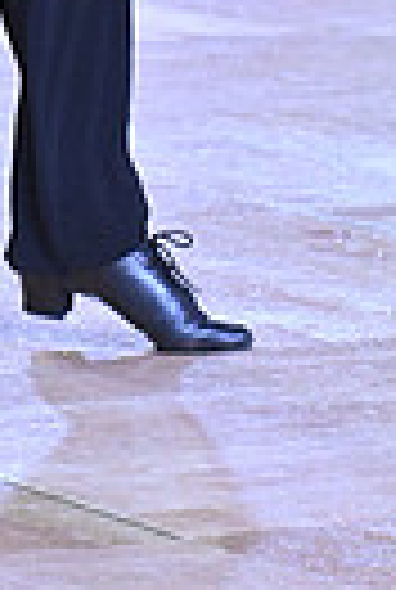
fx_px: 7386
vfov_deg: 4.5
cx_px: -326
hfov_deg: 3.1
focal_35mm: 450
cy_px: -419
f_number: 6.3
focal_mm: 102
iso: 4000
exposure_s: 1/400
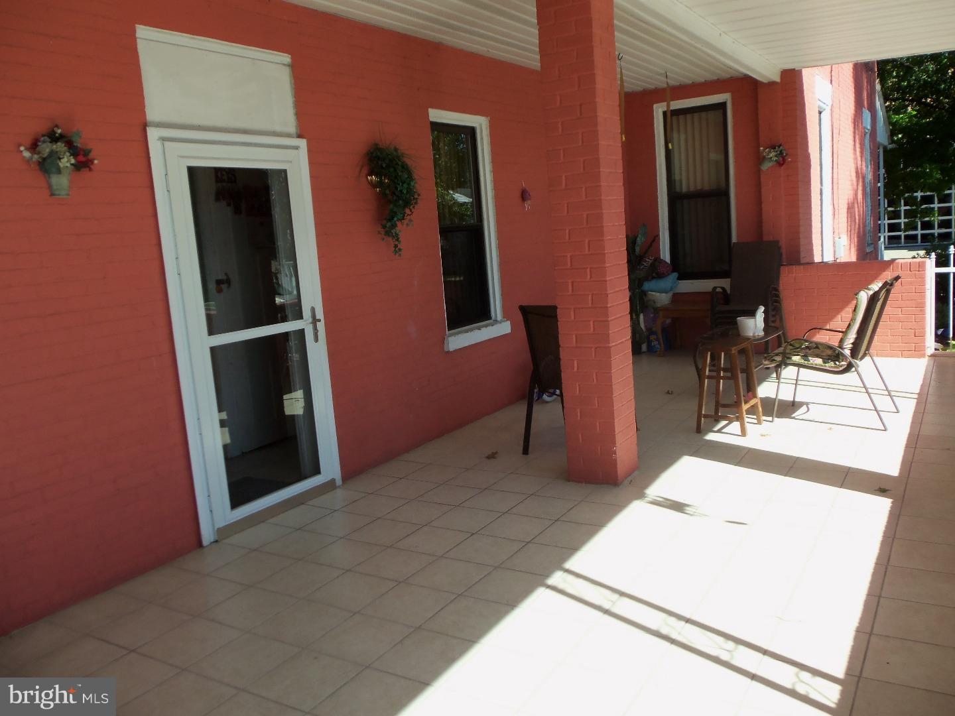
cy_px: 358
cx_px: 478
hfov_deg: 61.7
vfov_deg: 48.2
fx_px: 800
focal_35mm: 29
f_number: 3.4
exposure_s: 1/400
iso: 80
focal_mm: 5.2
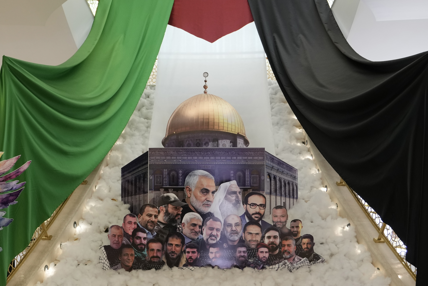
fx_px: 321
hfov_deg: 67.4
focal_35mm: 27
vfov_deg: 47.9
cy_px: 143
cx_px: 214
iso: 800
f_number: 2.8
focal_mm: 27
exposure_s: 1/400
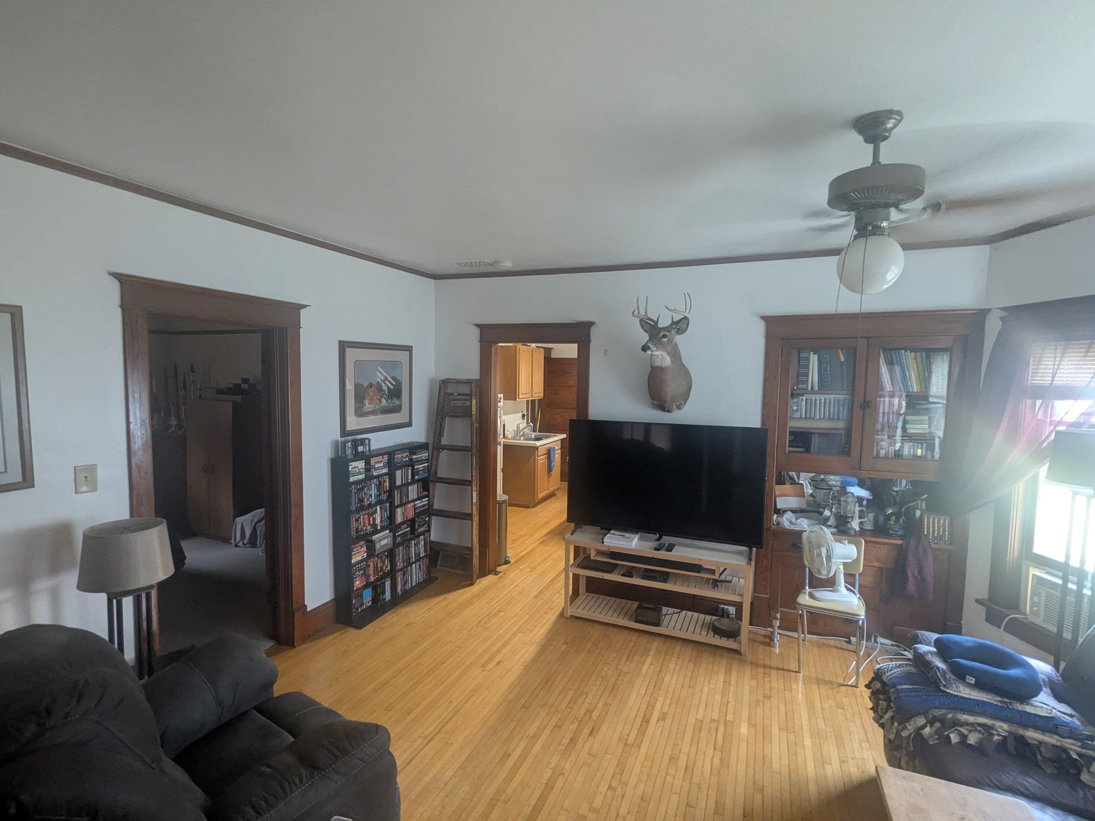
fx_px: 506
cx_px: 548
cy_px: 410
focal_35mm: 16
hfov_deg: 94.5
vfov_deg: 78.1
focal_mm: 2.35
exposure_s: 1/23.8
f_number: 2.2
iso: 216
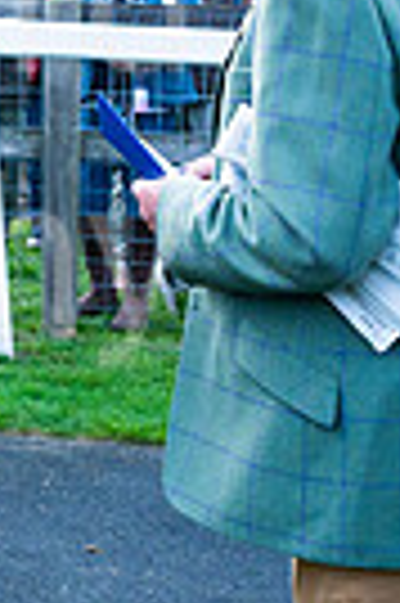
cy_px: 40
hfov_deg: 11.8
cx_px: -382
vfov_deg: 19.2
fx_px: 1738
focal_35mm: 104
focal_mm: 24
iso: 500
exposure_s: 1/2000
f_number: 4
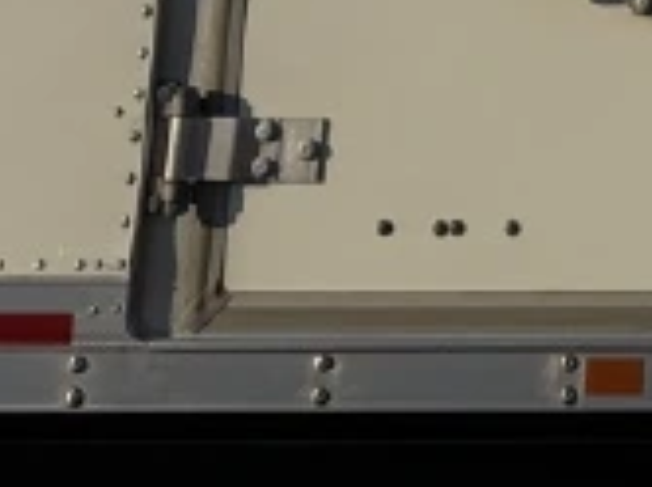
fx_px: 2182
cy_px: -621
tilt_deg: +15.4
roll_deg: +0.0
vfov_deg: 11.0
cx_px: 1033
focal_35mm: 116
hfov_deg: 15.4
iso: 100
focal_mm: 6.76
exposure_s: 1/10309
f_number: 1.78
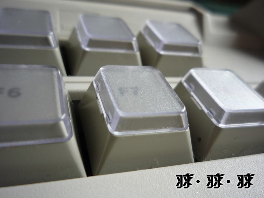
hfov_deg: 56.8
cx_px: 132
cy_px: 99
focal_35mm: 32
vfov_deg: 44.2
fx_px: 244
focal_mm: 5.2
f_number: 3.3
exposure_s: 1/15
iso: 100
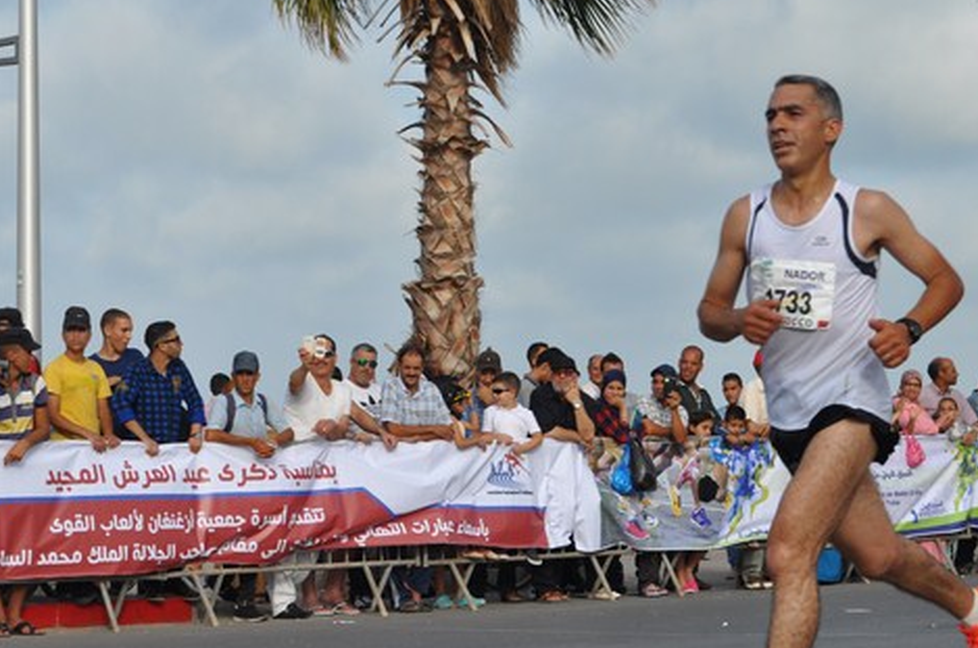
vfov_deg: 12.1
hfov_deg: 18.2
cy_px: 409
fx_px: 3056
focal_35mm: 113
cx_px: 517
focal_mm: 55
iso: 200
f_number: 9
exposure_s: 1/320
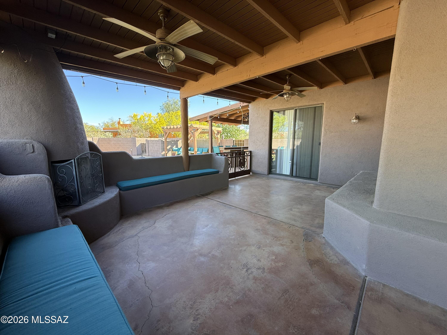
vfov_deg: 85.7
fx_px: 181
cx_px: 224
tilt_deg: -8.1
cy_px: 168
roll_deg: -0.4
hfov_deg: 102.1
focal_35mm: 14
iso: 50
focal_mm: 2.22
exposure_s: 1/99
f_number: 2.2
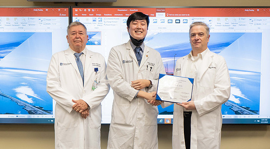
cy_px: 115
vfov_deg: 20.9
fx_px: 402
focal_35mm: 56
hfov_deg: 37.1
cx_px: 123
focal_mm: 38
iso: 1000
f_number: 4
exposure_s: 1/160
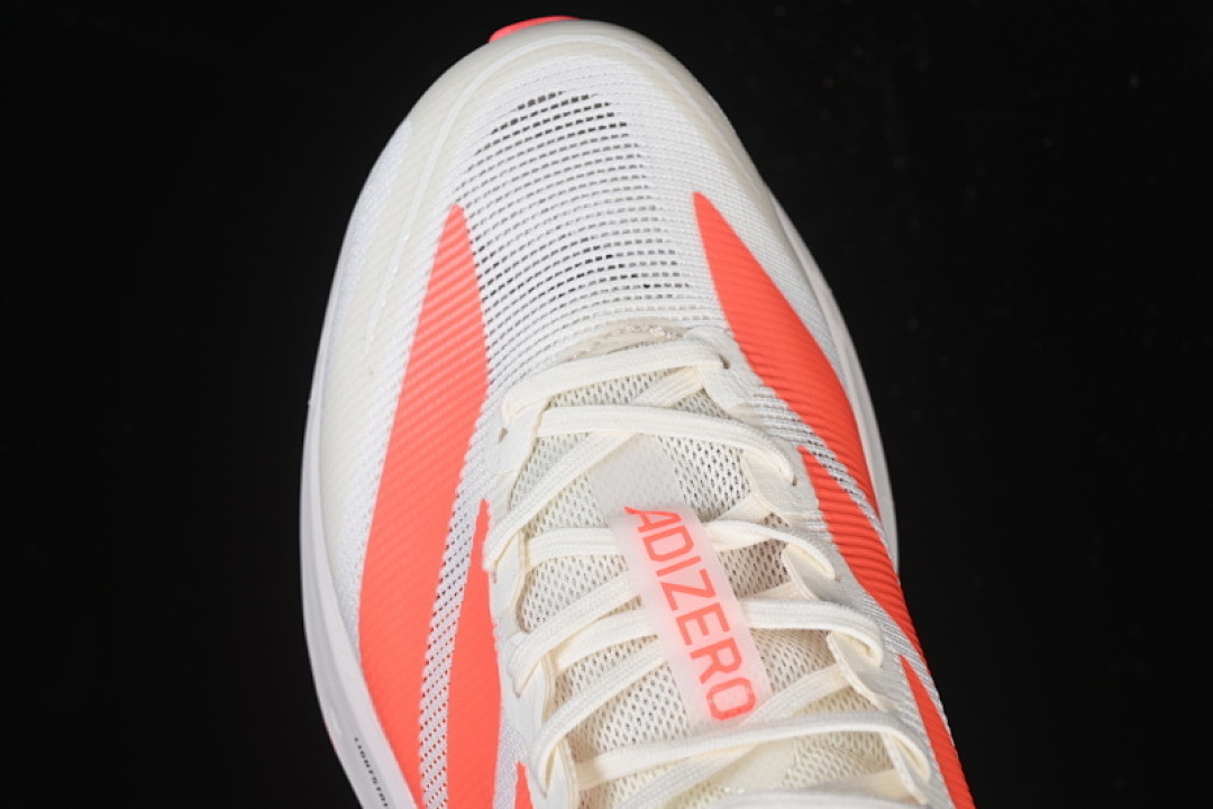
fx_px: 2527
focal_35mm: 75
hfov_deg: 27.0
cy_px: 404
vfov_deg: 18.2
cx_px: 606
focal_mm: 50
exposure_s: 1/80
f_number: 7.1
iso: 160
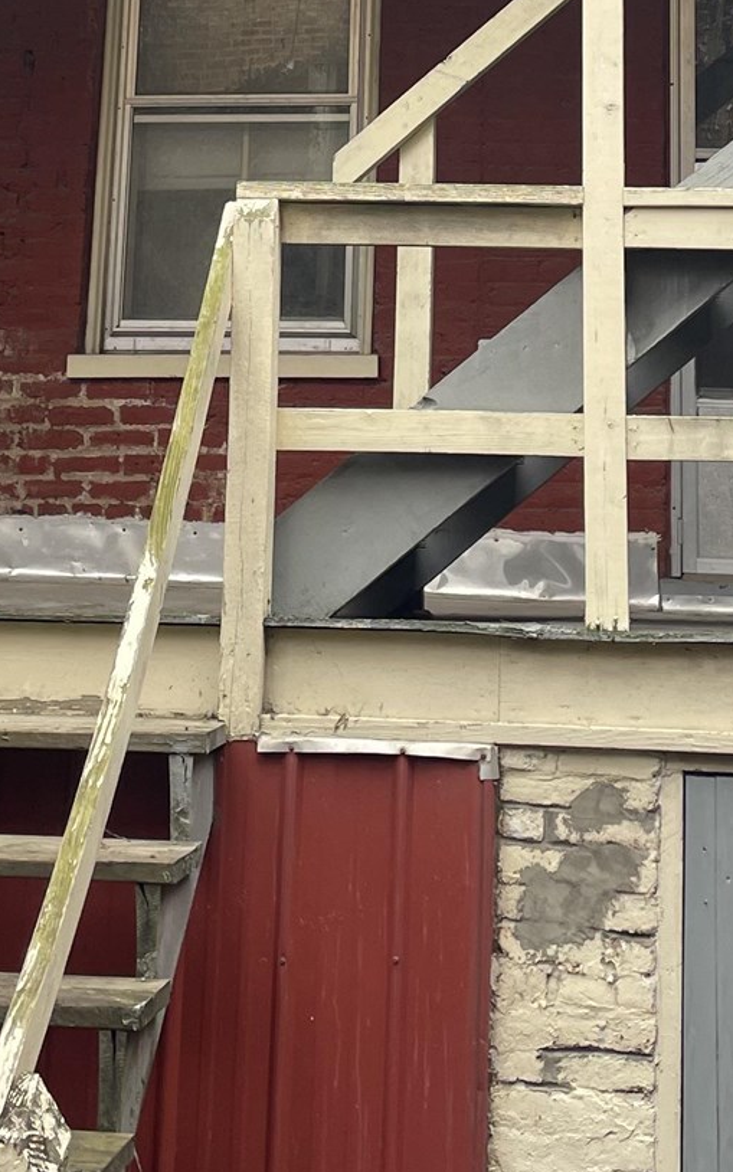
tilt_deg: +16.5
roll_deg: -1.3
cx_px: 431
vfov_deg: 24.9
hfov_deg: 16.7
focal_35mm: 78
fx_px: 2492
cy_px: -63
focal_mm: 4.2
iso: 32
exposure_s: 1/155
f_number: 1.6
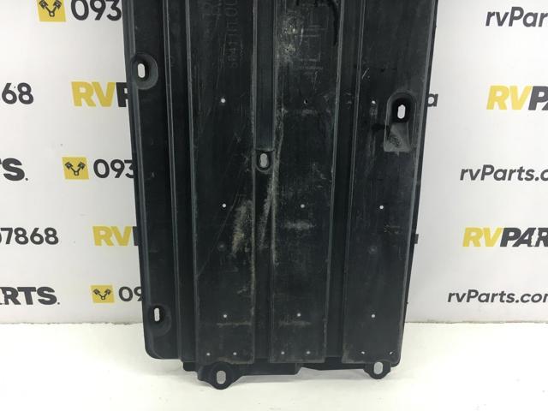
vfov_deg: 48.2
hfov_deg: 61.7
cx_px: 274
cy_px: 206
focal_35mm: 29
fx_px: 459
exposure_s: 1/33
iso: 32
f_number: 2.2
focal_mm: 4.15
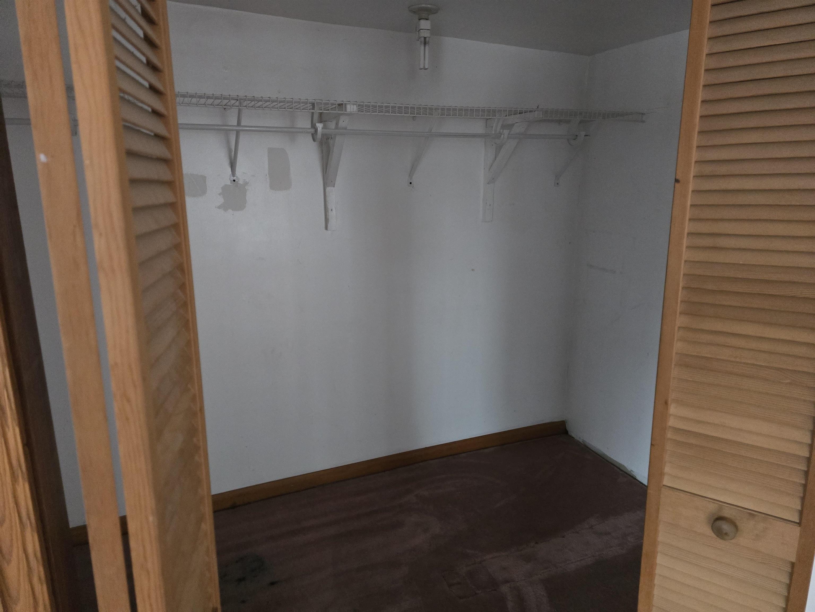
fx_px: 542
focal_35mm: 23
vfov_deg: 58.9
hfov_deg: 73.9
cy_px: 306
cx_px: 408
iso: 1600
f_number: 1.7
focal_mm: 6.3
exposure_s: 1/60
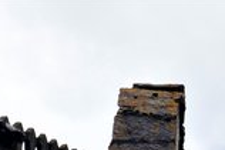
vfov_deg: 7.9
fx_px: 996
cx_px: 319
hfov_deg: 12.4
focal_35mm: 160
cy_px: 376
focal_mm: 21
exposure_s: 1/125
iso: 320
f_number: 9
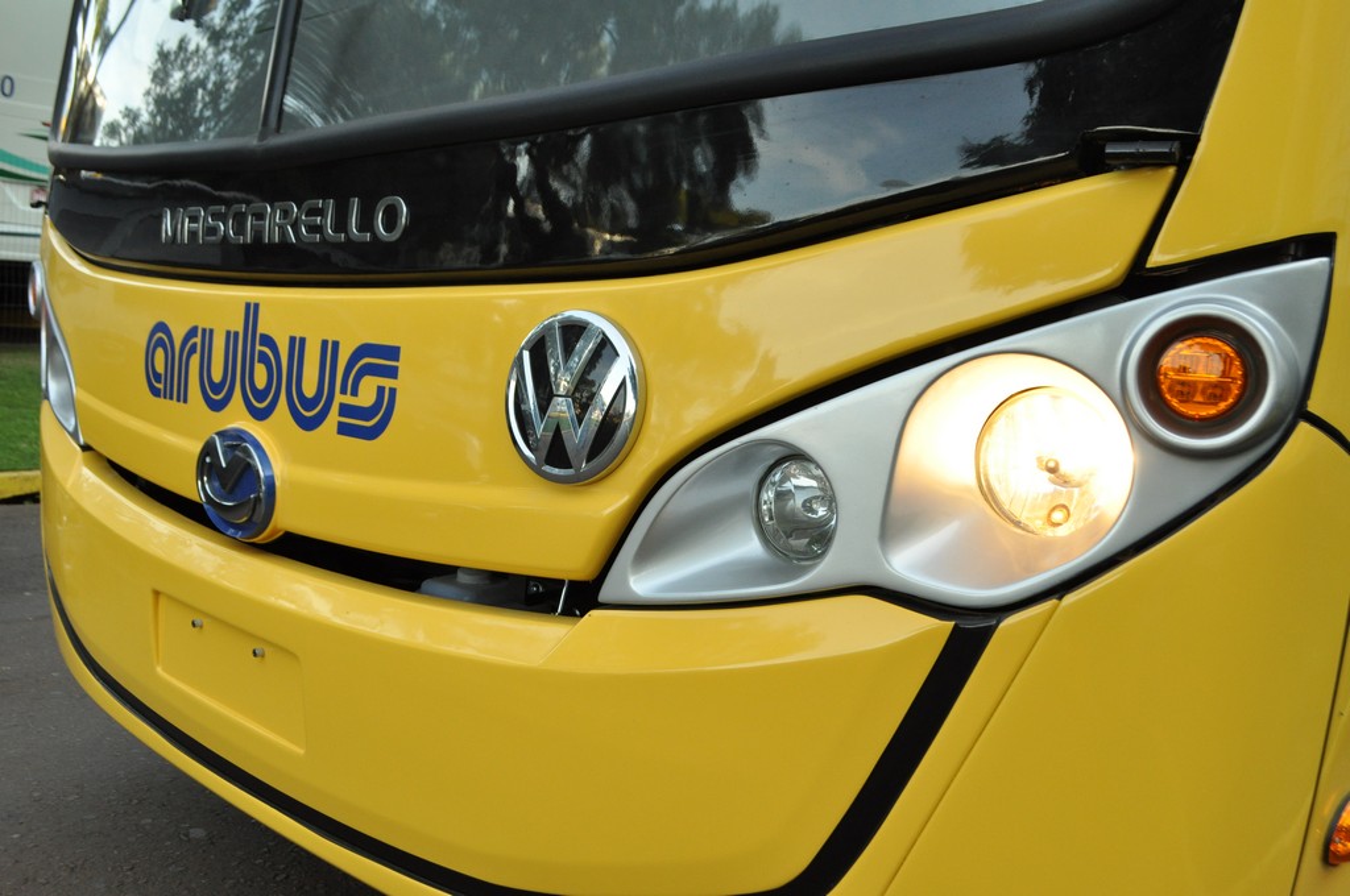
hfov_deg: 57.3
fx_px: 1236
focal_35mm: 33
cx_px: 675
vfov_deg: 39.9
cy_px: 448
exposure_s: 1/250
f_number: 8
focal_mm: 22
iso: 800
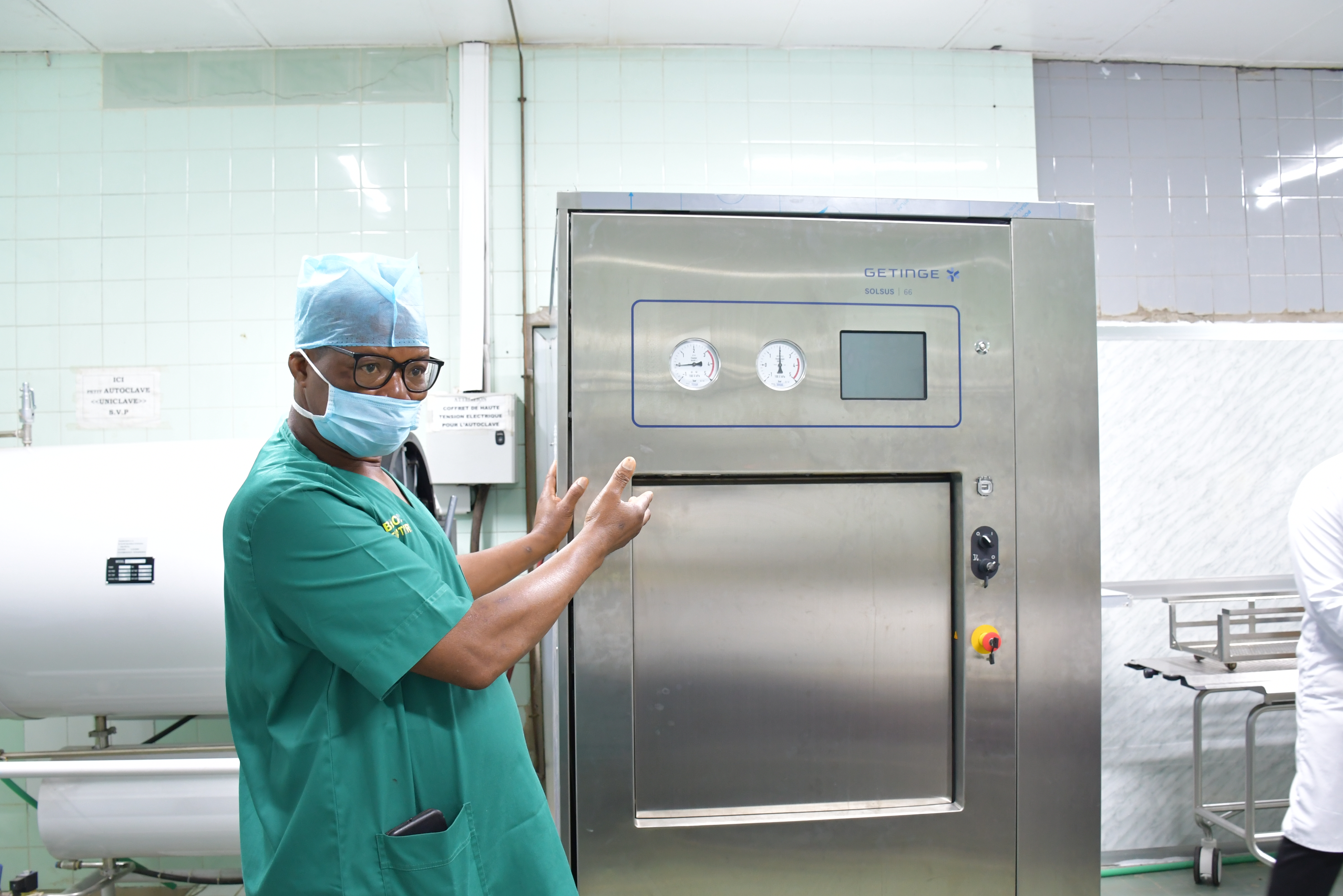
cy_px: 453
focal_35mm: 31
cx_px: 711
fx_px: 1156
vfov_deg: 42.3
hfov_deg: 60.2
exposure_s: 1/50
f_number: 3.5
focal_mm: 18
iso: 1000
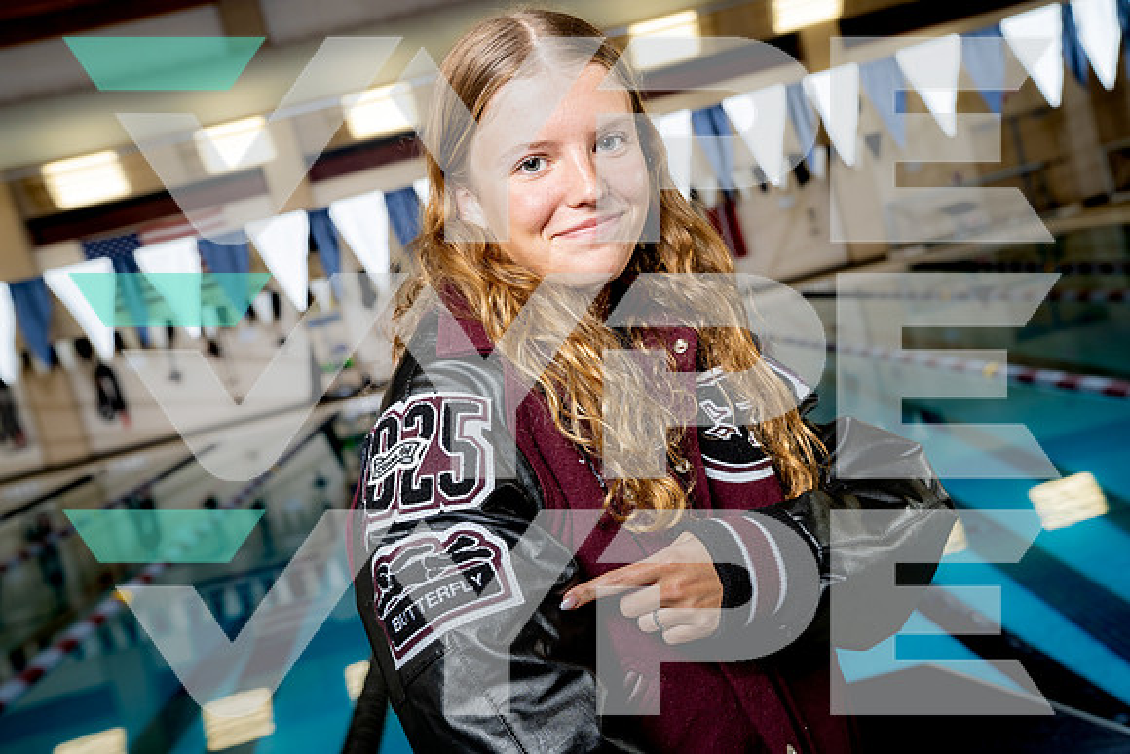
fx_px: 1413
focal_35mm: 45
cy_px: 377
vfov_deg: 29.9
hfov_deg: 43.6
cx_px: 565
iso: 320
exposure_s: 1/250
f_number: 5.6
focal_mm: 45
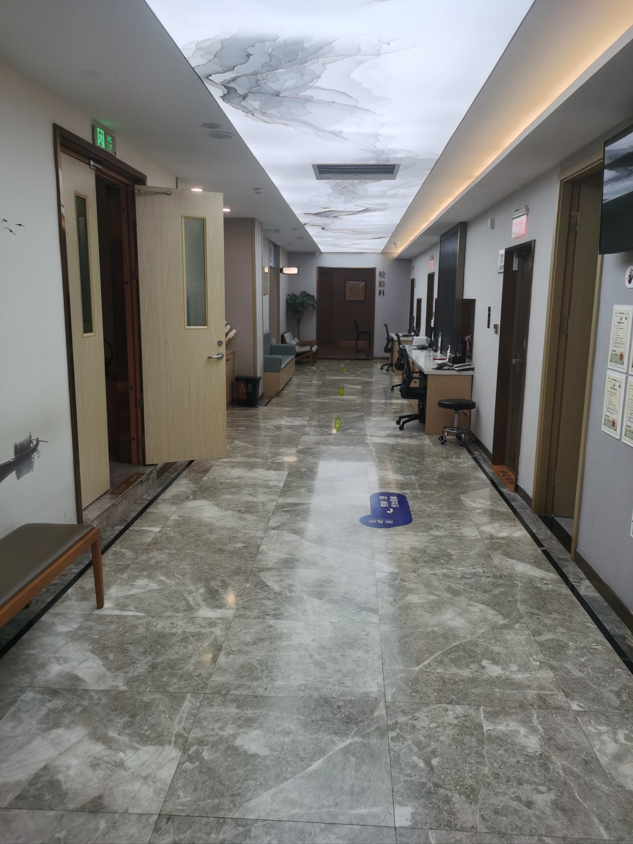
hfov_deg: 51.4
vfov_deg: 65.3
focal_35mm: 27
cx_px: 316
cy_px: 422
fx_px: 658
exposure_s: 1/263
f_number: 1.8
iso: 50
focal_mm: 5.58
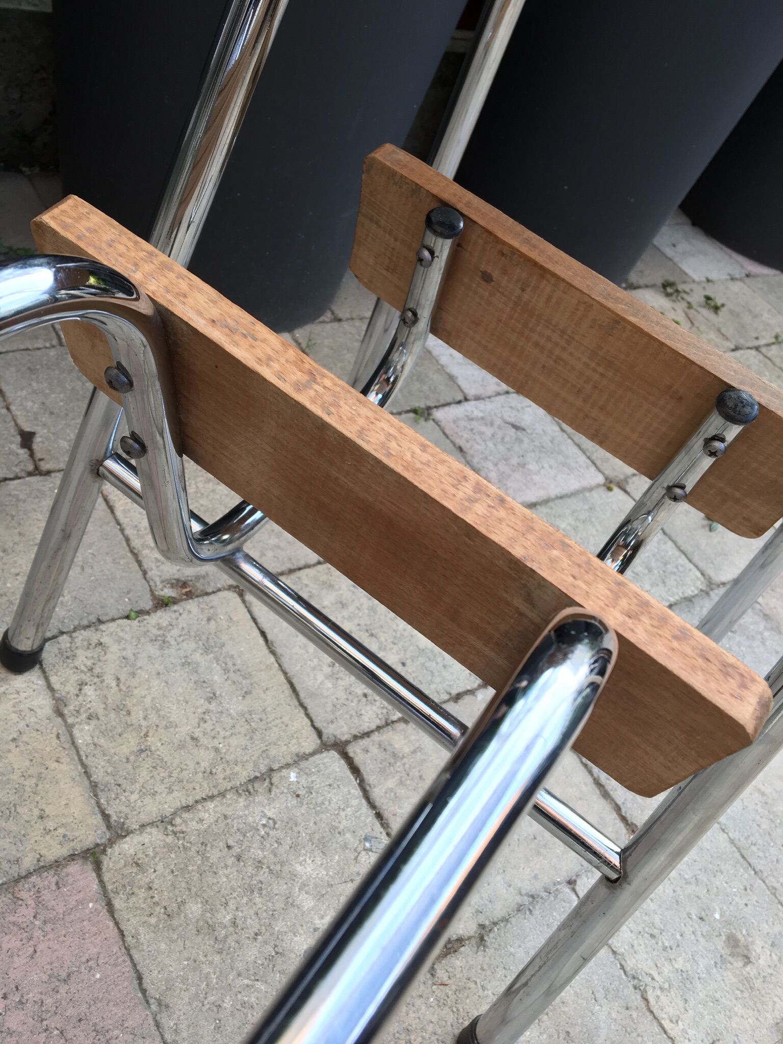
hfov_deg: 48.2
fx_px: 875
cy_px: 522
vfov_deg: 61.7
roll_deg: -24.7
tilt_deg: -43.3
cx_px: 392
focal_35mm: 29
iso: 40
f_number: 2.2
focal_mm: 4.15
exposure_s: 1/100
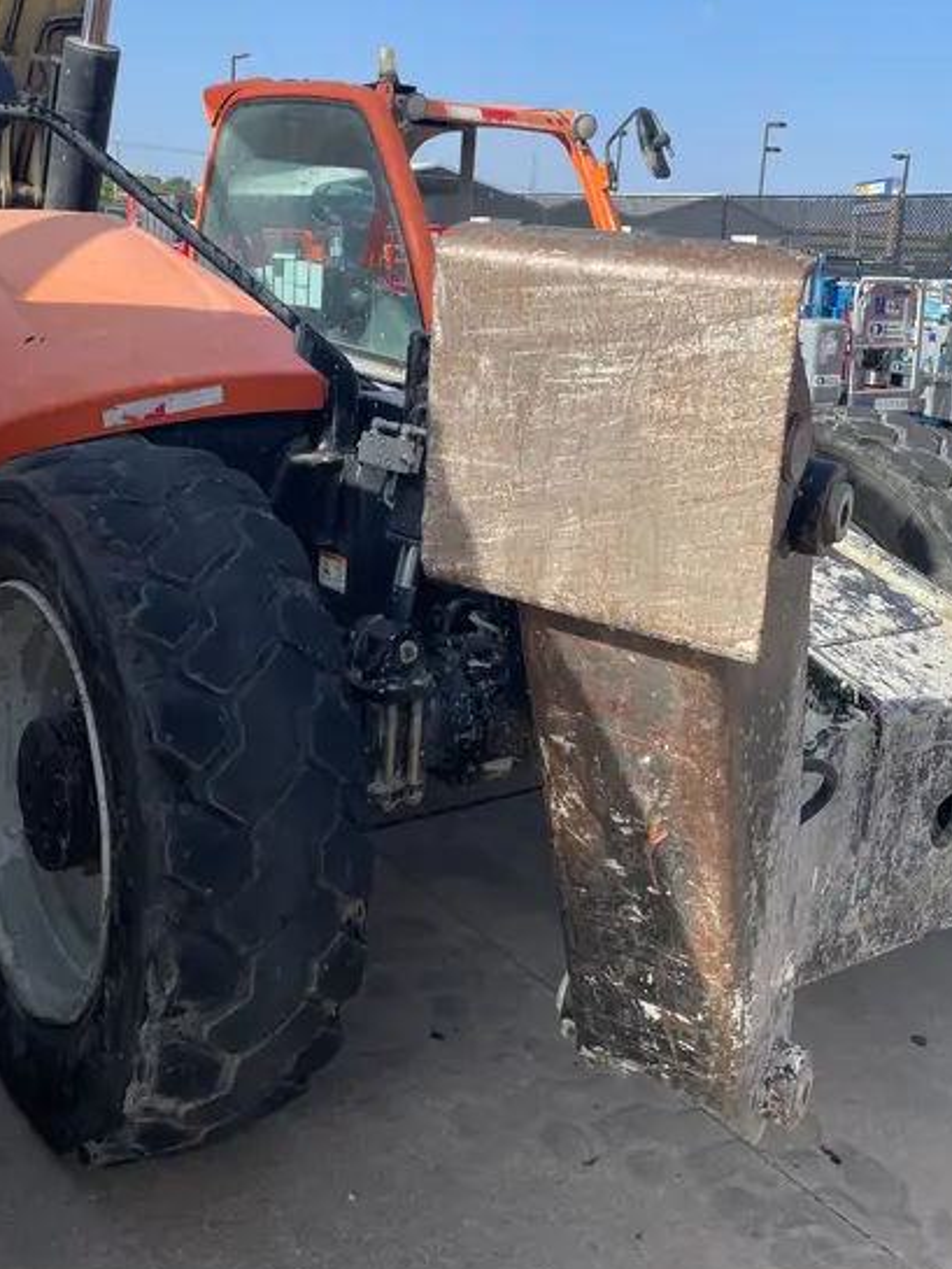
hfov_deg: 40.6
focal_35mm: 35
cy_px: 441
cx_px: 393
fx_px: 1283
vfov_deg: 51.8
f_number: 1.6
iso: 32
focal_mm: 4.2
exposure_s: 1/2174
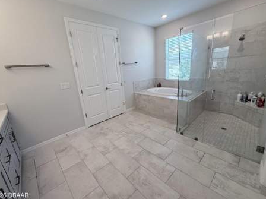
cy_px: 98
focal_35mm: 15
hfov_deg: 98.2
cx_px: 131
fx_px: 115
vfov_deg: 81.6
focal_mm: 2.22
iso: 125
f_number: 2.2
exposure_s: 1/120
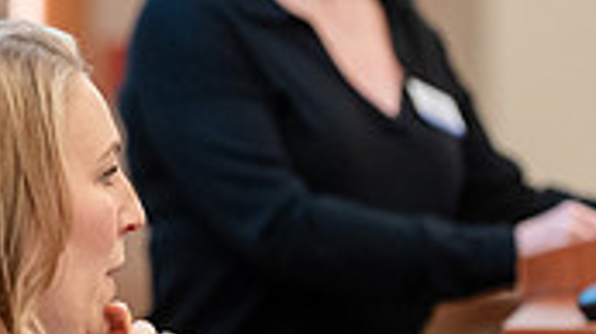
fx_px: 7517
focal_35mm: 476
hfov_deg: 4.5
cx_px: 17
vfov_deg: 2.5
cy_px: 308
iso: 3200
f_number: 2.8
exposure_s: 1/250
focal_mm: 135
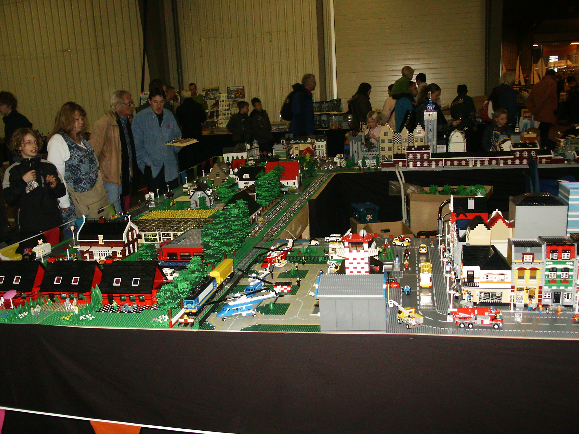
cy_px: 217
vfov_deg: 40.7
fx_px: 585
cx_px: 290
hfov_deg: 52.6
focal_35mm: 35
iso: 200
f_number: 3
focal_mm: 7.2
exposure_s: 1/45
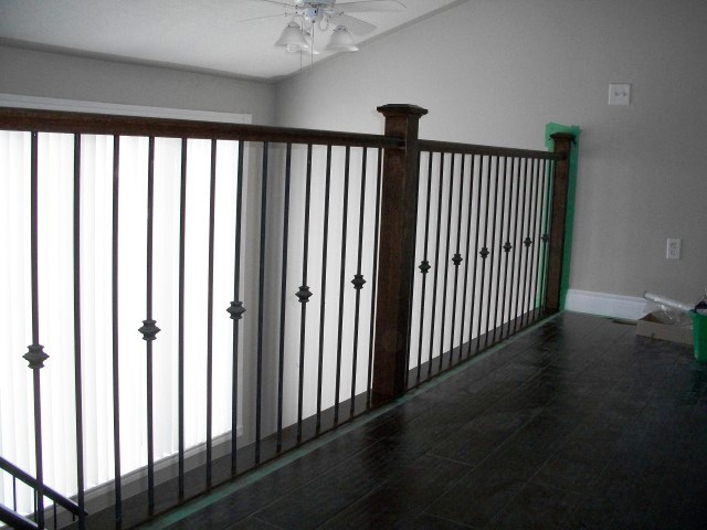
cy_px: 265
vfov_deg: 40.7
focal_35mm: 35
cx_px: 354
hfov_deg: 52.6
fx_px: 715
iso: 400
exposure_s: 1/640
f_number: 3.1
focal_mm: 6.3
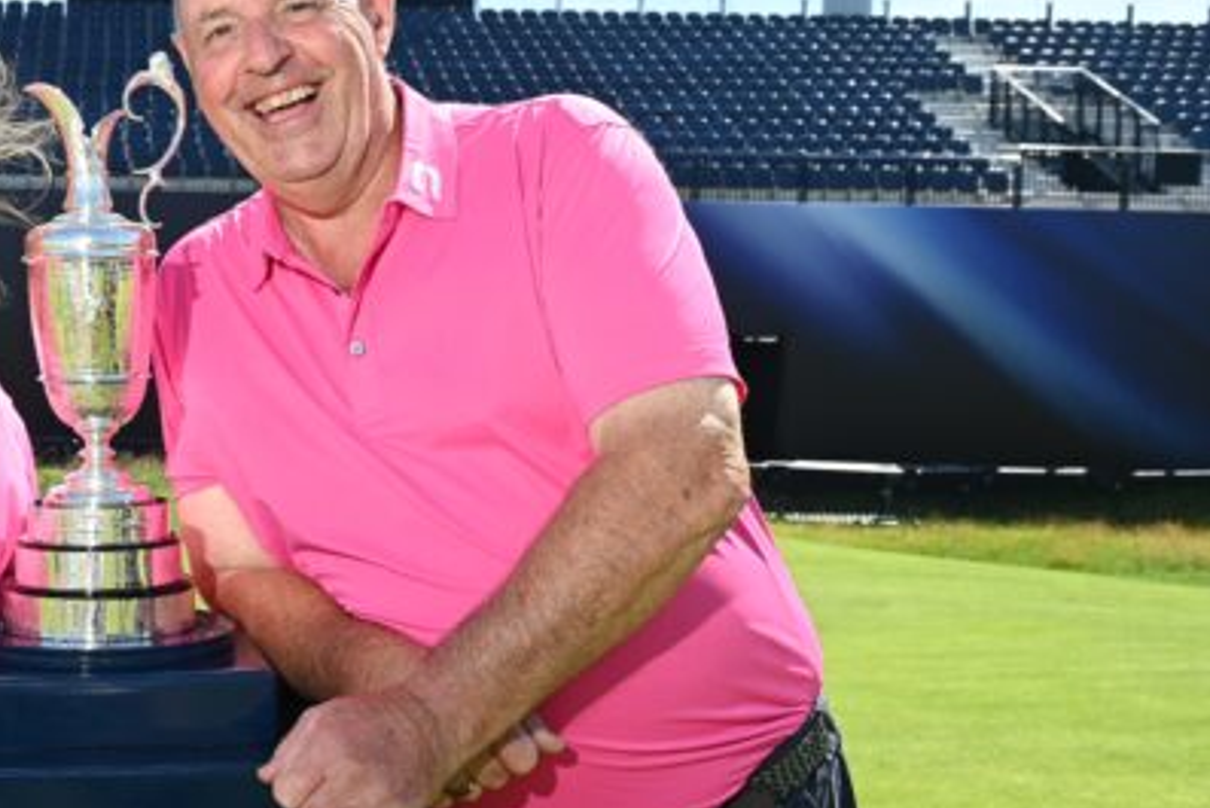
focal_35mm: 60
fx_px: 2017
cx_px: 91
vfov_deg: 22.6
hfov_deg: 31.6
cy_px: 402
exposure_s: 1/200
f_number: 9
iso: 200
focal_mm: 31
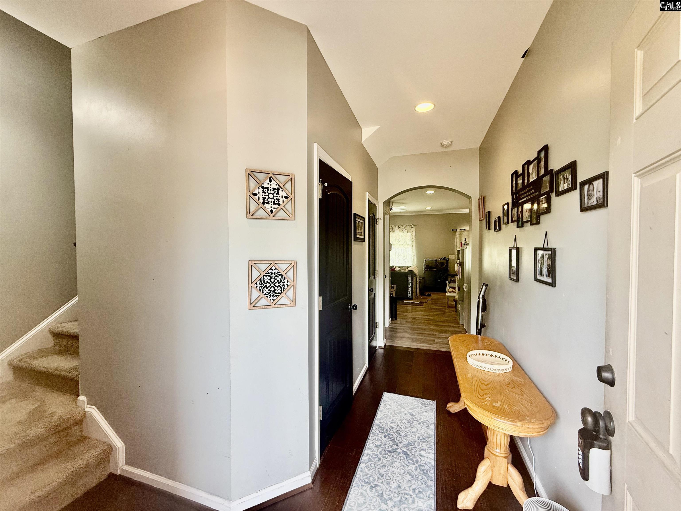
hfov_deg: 102.1
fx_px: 275
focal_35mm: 14
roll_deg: -0.6
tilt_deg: -0.7
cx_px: 340
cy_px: 256
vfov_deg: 85.7
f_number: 2.2
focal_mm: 2.22
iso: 125
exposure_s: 1/120
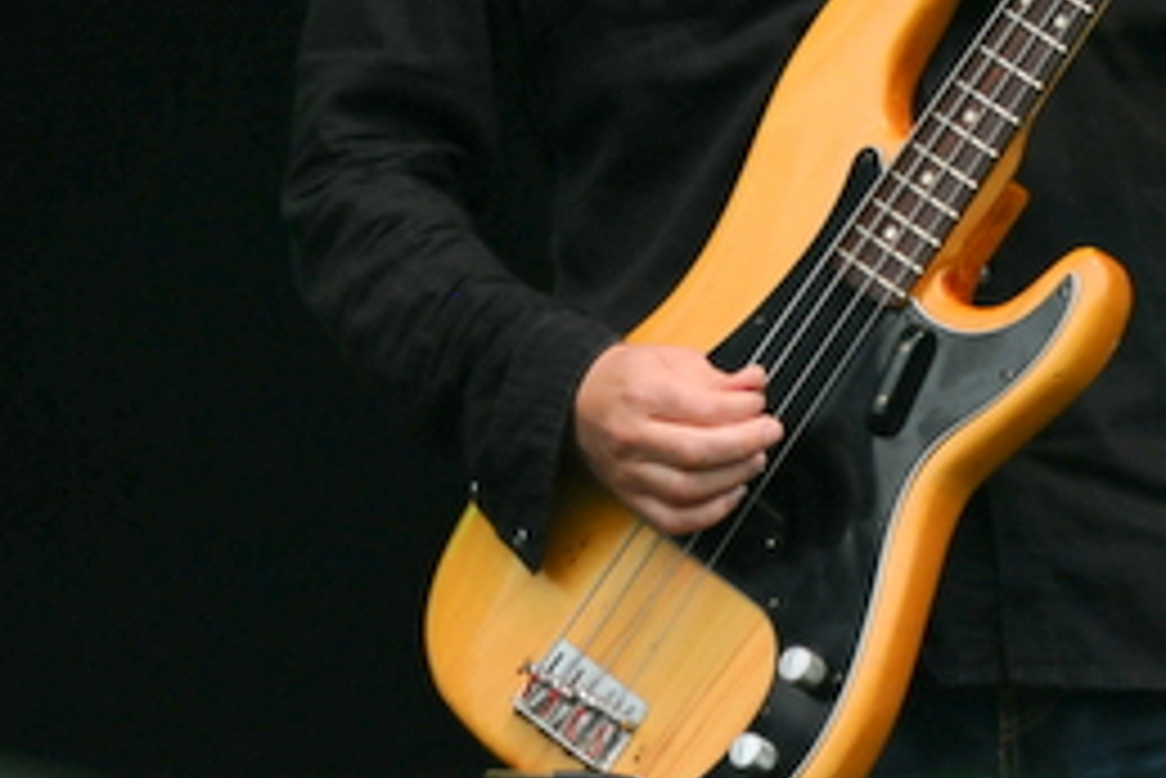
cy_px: -139
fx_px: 7745
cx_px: 936
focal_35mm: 239
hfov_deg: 8.6
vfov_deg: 5.7
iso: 800
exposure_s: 1/250
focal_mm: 86
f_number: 4
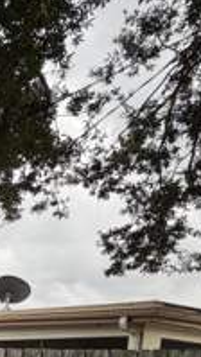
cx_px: -208
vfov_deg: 35.8
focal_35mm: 49
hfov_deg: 17.2
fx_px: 464
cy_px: 393
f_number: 2.2
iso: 125
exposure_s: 1/121
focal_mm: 2.22
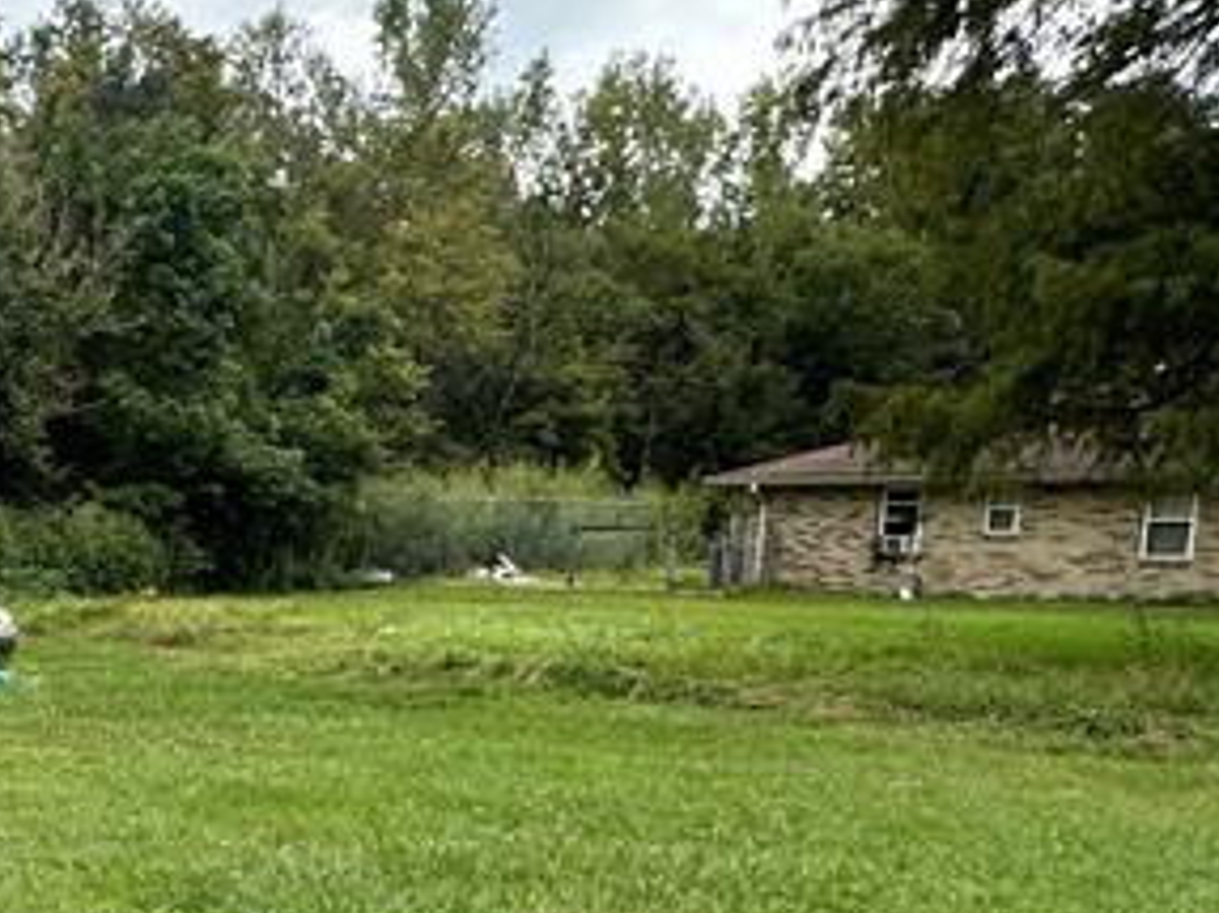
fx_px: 1760
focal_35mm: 50
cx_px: -30
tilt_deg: -7.7
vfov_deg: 27.9
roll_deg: +0.3
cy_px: 841
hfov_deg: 34.4
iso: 40
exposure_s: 1/437
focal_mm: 2.22
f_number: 2.2
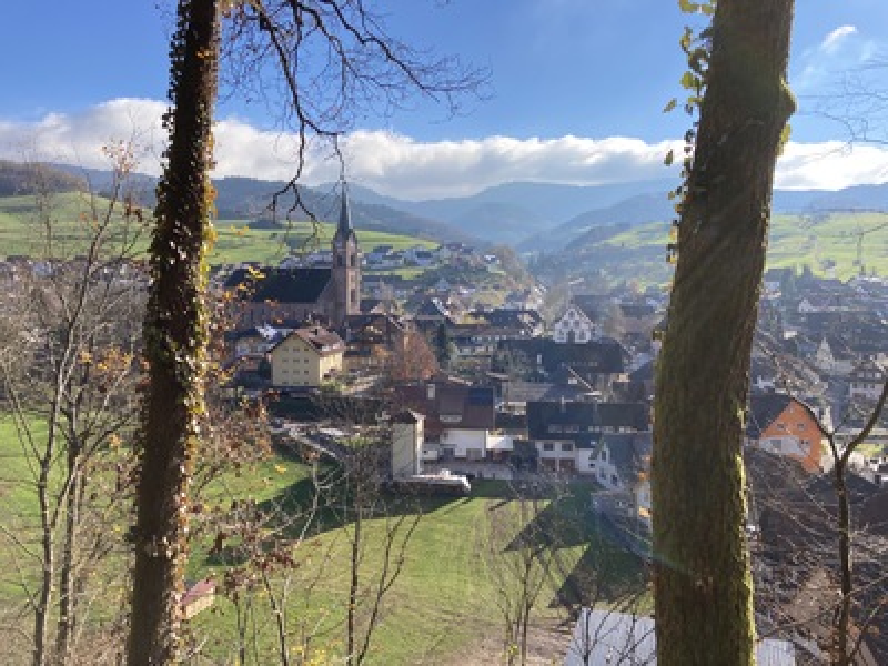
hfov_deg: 63.4
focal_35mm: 28
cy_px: 333
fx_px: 718
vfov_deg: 49.7
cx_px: 444
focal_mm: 3.99
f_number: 1.8
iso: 20
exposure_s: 1/941
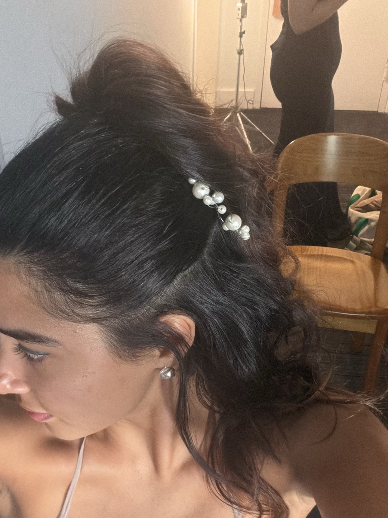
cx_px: 165
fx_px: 583
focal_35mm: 39
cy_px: 315
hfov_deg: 36.7
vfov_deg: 47.6
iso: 320
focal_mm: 2.71
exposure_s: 1/41
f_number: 1.9
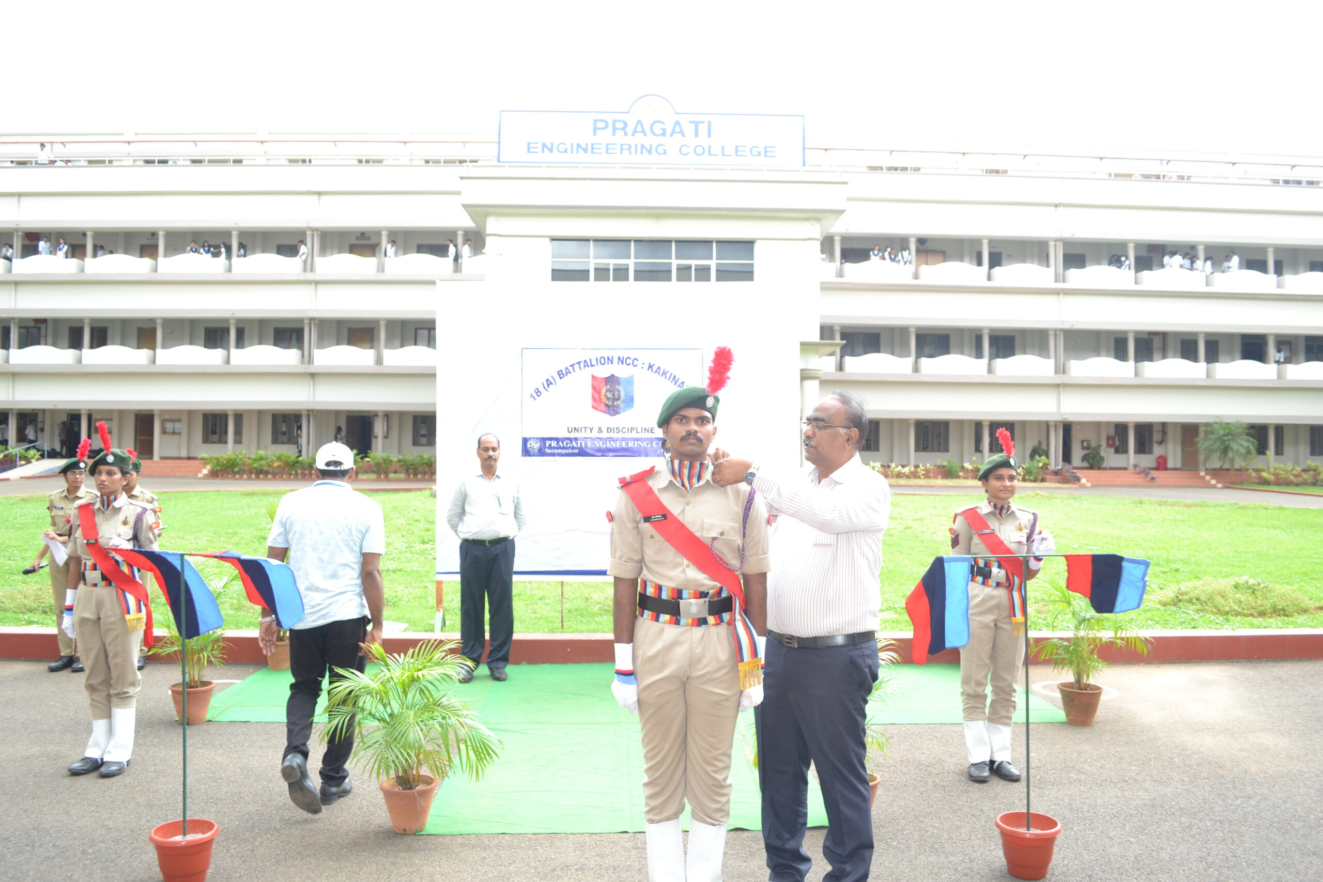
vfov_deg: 47.9
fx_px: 992
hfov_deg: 67.4
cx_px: 662
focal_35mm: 27
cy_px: 441
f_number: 4
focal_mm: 18
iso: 400
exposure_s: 1/100
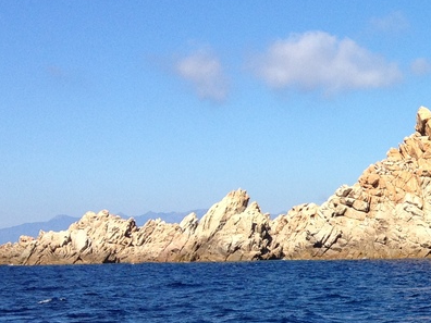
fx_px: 1320
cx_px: 581
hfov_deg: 17.3
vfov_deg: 14.0
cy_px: 173
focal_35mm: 106
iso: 64
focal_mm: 4.28
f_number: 2.4
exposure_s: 1/1783
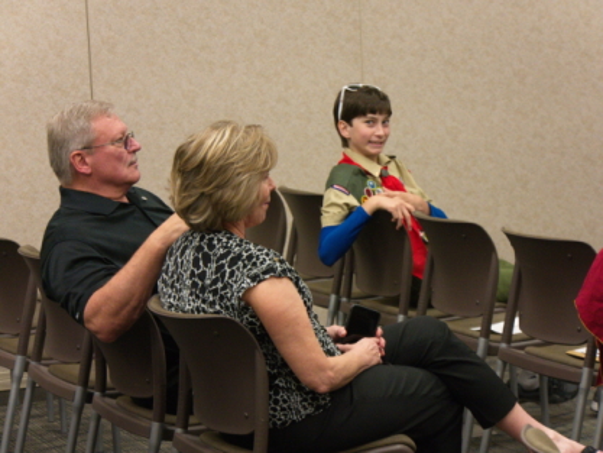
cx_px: 302
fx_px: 2126
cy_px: 226
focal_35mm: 122
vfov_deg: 12.2
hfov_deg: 16.1
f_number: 5.2
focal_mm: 61
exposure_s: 1/100
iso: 3200
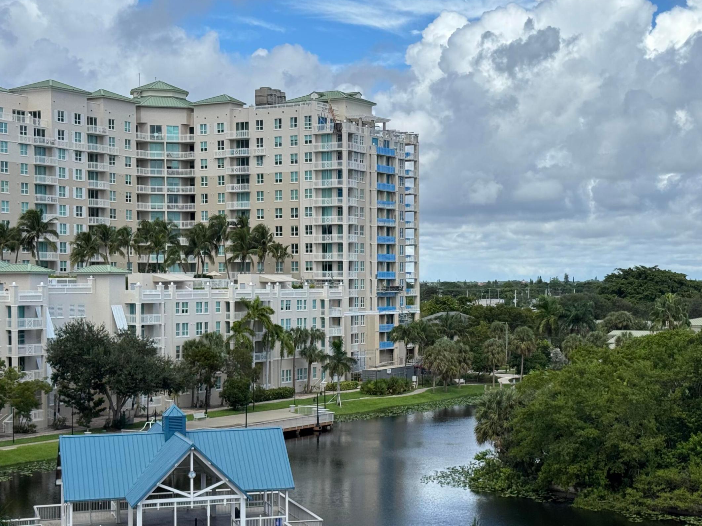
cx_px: 391
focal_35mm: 65
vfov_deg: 22.5
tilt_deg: -2.5
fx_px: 1318
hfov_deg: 29.8
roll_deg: +0.5
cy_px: 317
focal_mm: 6.76
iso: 64
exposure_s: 1/4310
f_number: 1.78
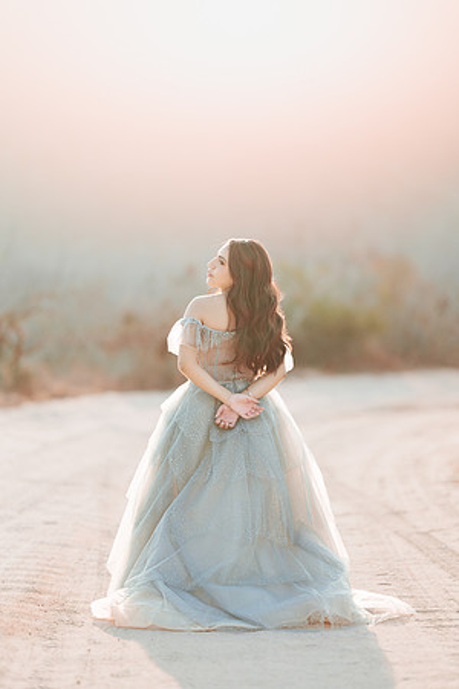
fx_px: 2582
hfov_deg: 10.2
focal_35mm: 135
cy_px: 344
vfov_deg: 15.2
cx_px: 230
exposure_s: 1/2000
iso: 100
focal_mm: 135
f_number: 1.8
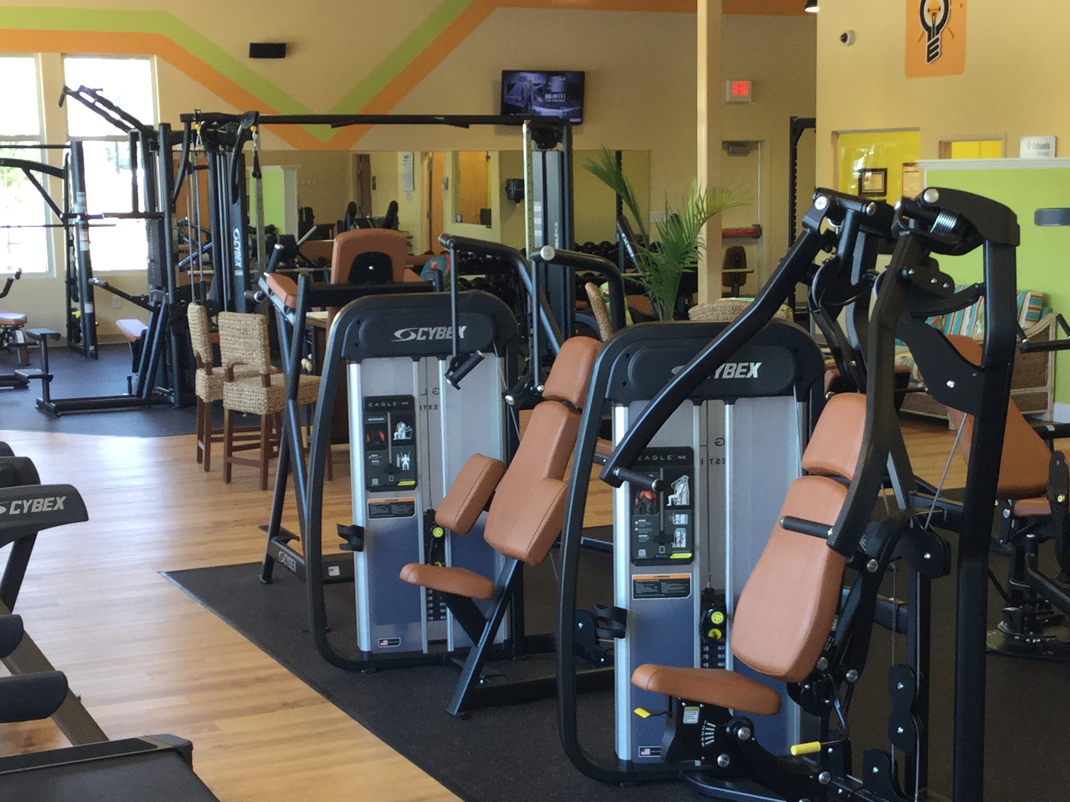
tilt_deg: -10.1
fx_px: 1885
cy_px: 466
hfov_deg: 31.6
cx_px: 618
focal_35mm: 61
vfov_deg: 24.0
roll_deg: -1.5
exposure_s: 1/30
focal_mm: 3.3
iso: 50
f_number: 2.4
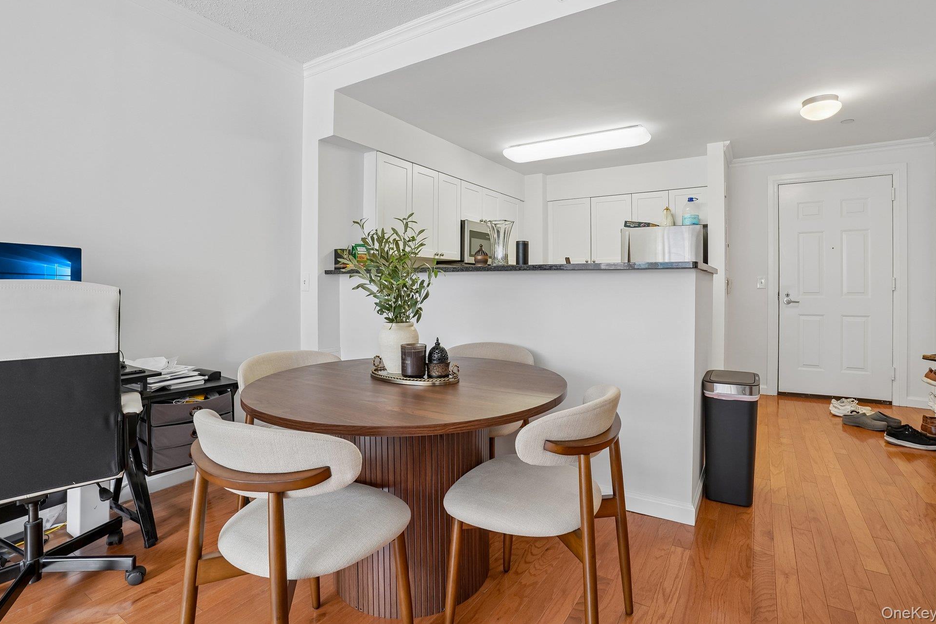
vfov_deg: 70.4
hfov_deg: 93.3
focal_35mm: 17
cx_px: 483
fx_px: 442
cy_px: 293
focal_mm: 16
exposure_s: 1/20
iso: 250
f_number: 8
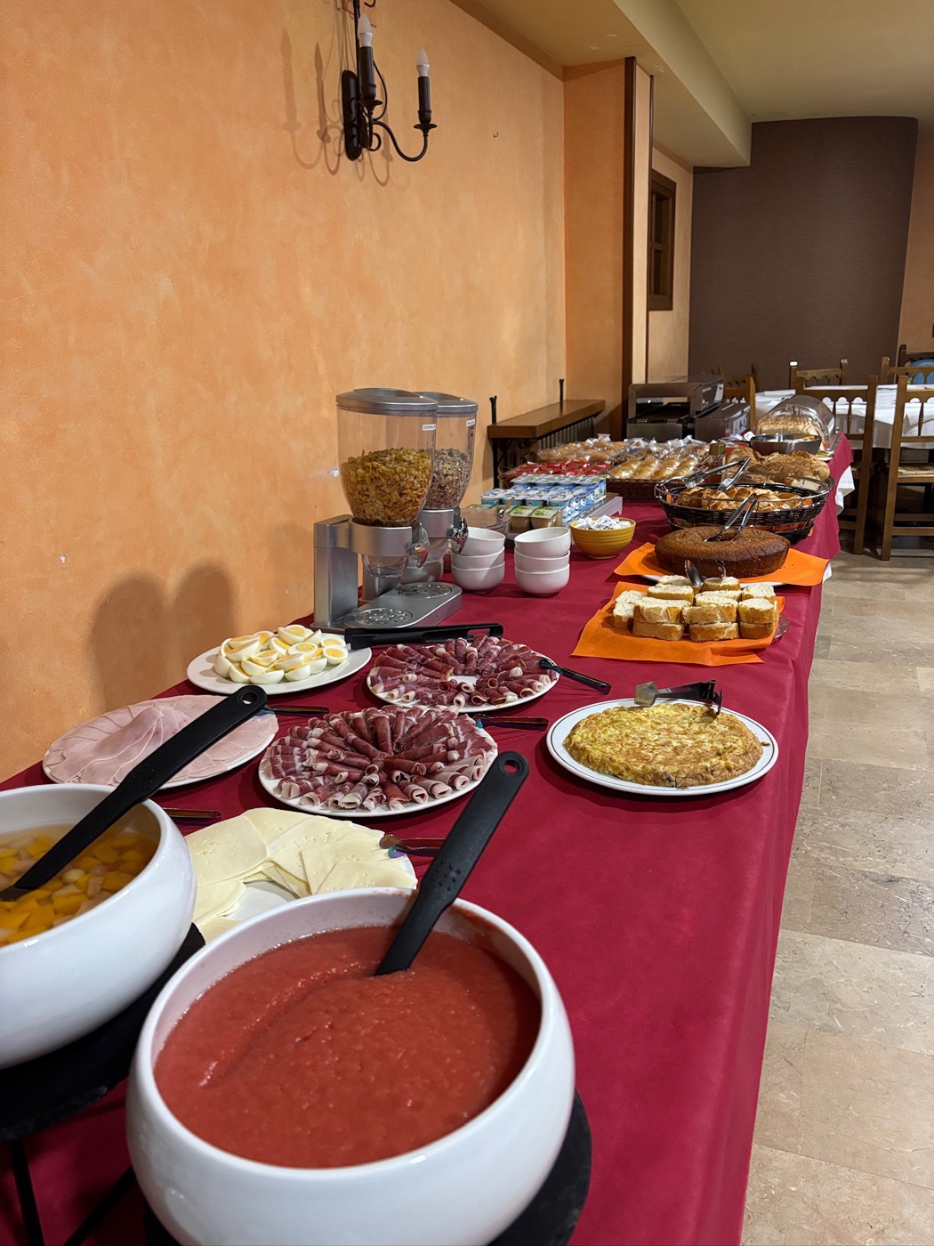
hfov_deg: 53.1
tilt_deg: -17.6
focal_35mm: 26
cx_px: 467
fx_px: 935
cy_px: 623
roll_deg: +2.6
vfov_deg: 67.3
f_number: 1.6
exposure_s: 1/50
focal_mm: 5.96
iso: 320
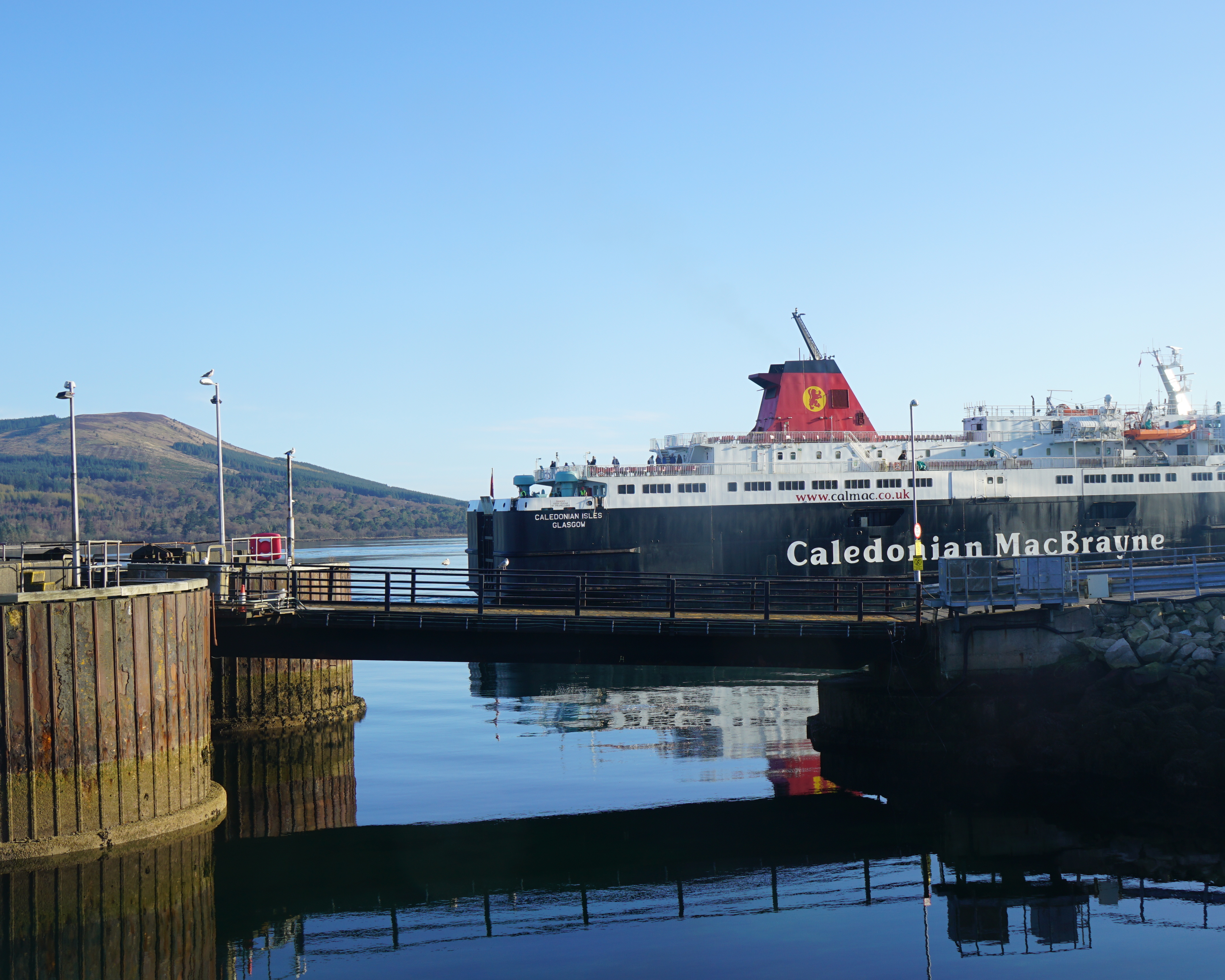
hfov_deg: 44.6
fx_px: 1486
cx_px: 726
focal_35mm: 41
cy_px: 489
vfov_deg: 36.5
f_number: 10
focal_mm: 24
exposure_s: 1/80
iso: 100
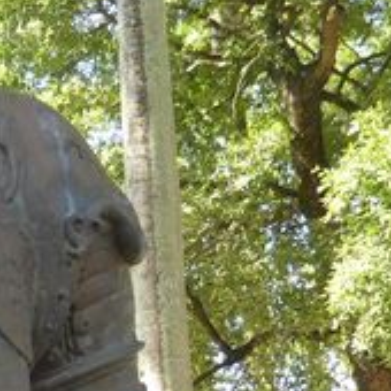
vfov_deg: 10.5
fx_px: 2070
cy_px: 529
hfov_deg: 10.5
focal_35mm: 162
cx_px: -122
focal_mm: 6.7
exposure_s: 1/80
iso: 80
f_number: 3.7
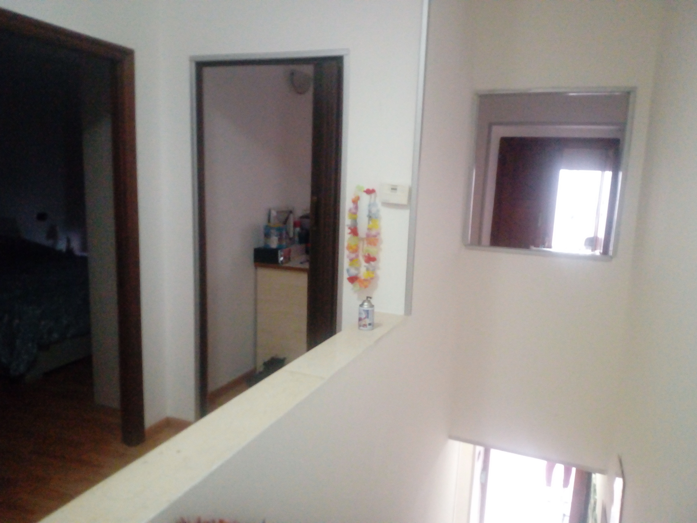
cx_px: 348
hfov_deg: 65.3
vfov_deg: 51.4
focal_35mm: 27
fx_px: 544
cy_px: 262
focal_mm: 3.5
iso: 677
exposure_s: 1/20
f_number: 2
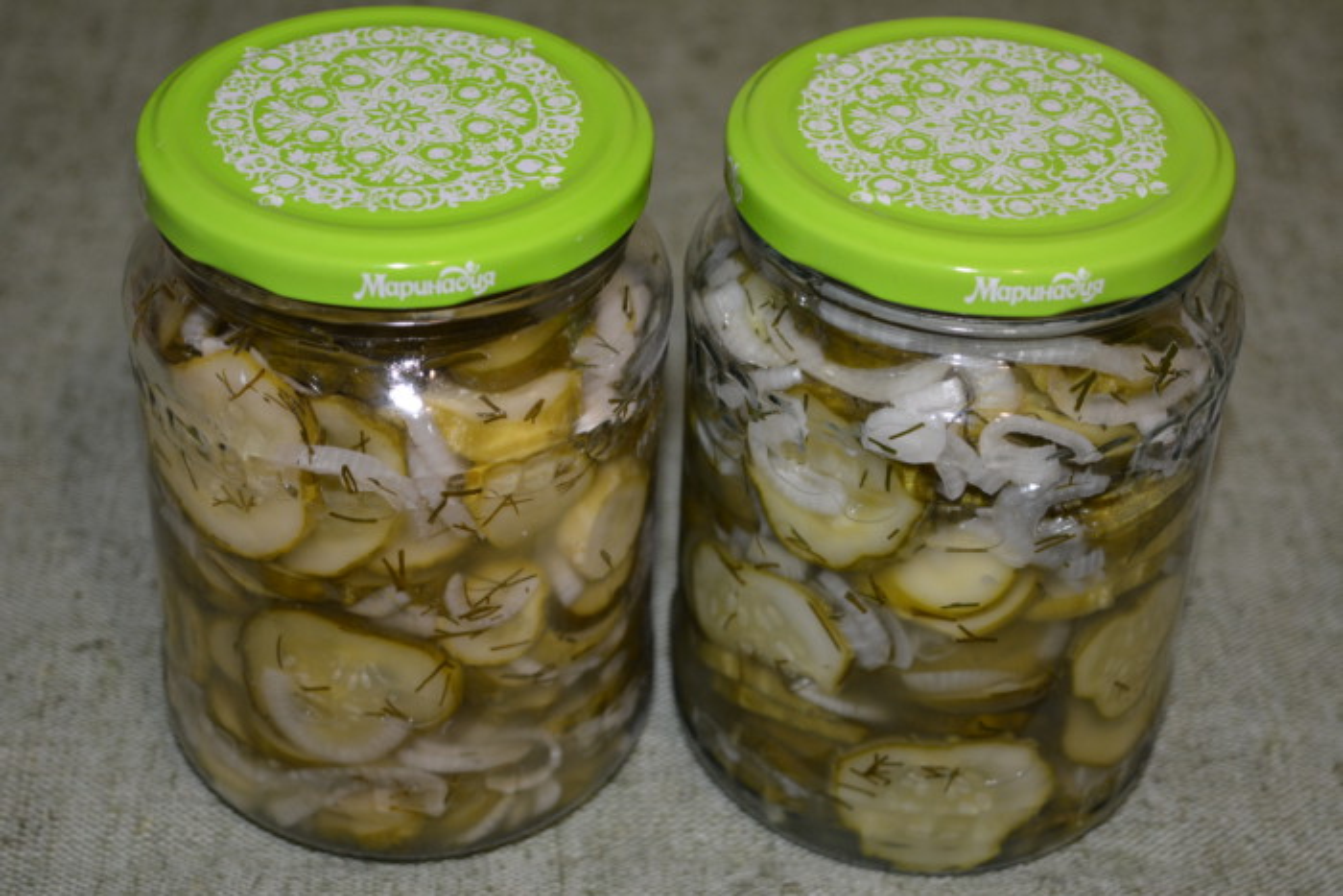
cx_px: 672
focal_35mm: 69
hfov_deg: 29.2
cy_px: 448
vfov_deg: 19.7
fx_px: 2574
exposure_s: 1/60
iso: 640
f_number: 5
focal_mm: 46
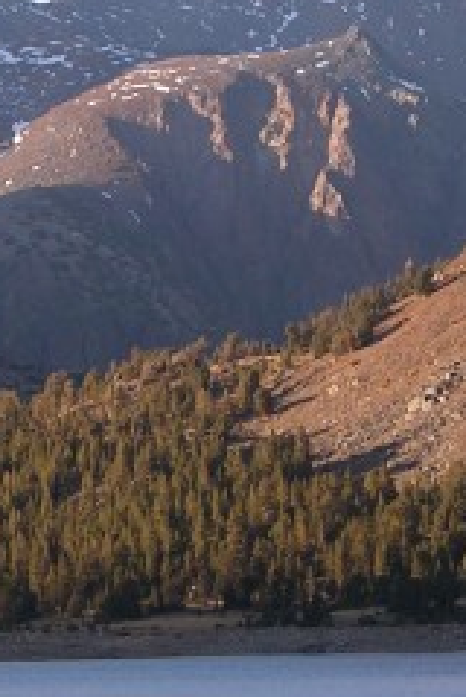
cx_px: -131
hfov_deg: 4.0
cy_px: 327
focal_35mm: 347
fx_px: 6718
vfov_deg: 5.9
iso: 50
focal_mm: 19.9
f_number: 4.3
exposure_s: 1/138
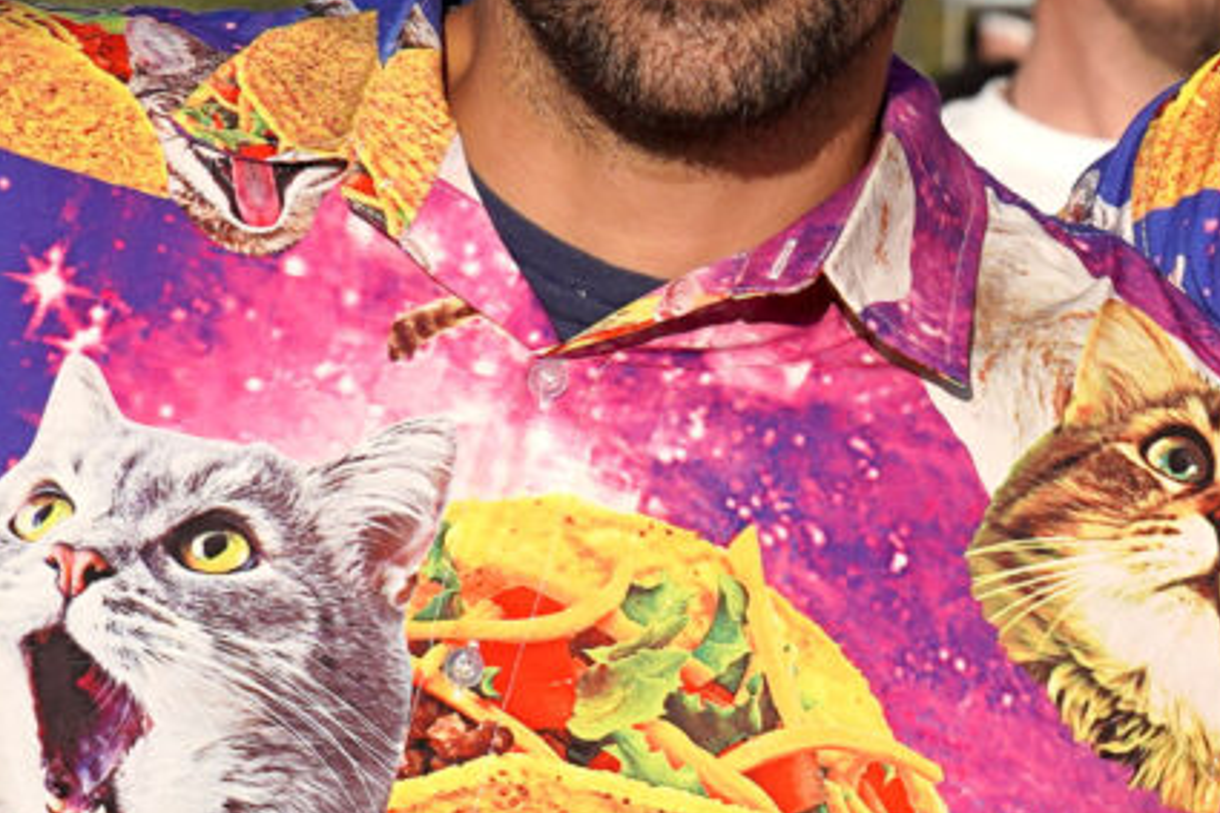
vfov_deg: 6.0
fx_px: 7757
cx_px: 1191
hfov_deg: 8.9
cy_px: 705
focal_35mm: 229
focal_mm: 38
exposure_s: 1/1250
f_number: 5
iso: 100
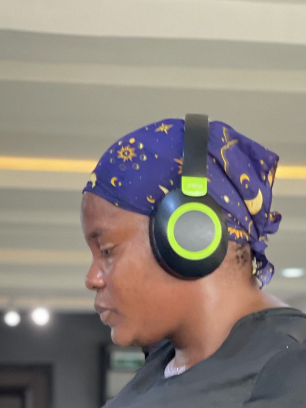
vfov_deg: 13.8
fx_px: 1627
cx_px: 172
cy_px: 514
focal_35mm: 138
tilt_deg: -3.9
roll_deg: -0.1
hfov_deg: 10.7
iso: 250
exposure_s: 1/100
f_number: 2
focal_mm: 6
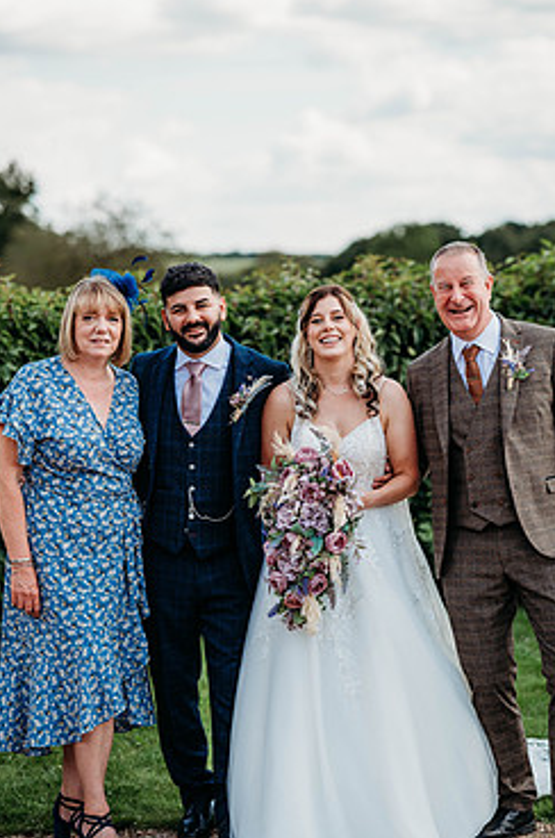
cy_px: 494
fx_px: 2414
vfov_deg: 19.7
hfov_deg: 13.1
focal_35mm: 104
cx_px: 297
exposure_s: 1/1000
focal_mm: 85
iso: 100
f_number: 2.5
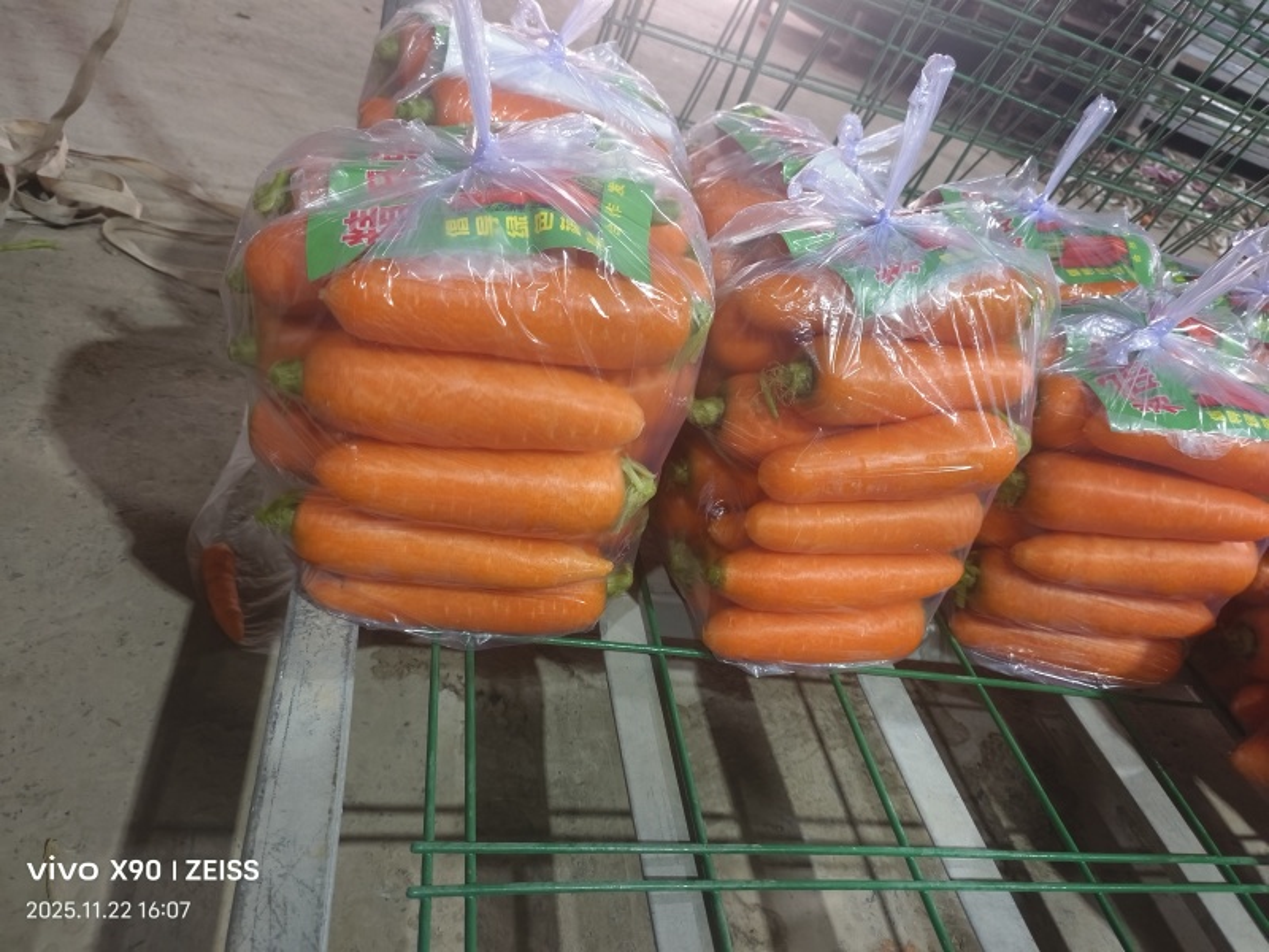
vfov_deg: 58.9
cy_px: 476
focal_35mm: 23
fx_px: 843
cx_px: 634
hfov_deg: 73.9
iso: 1404
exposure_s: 1/50
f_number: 1.75
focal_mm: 5.5
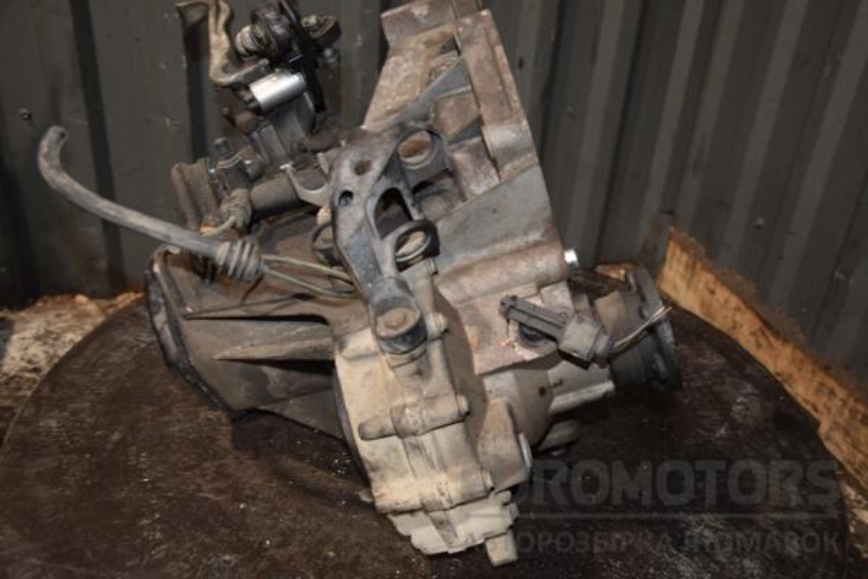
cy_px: 290
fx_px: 868
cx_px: 434
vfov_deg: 36.9
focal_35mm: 36
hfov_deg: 53.1
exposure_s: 1/60
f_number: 5
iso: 800
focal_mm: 24
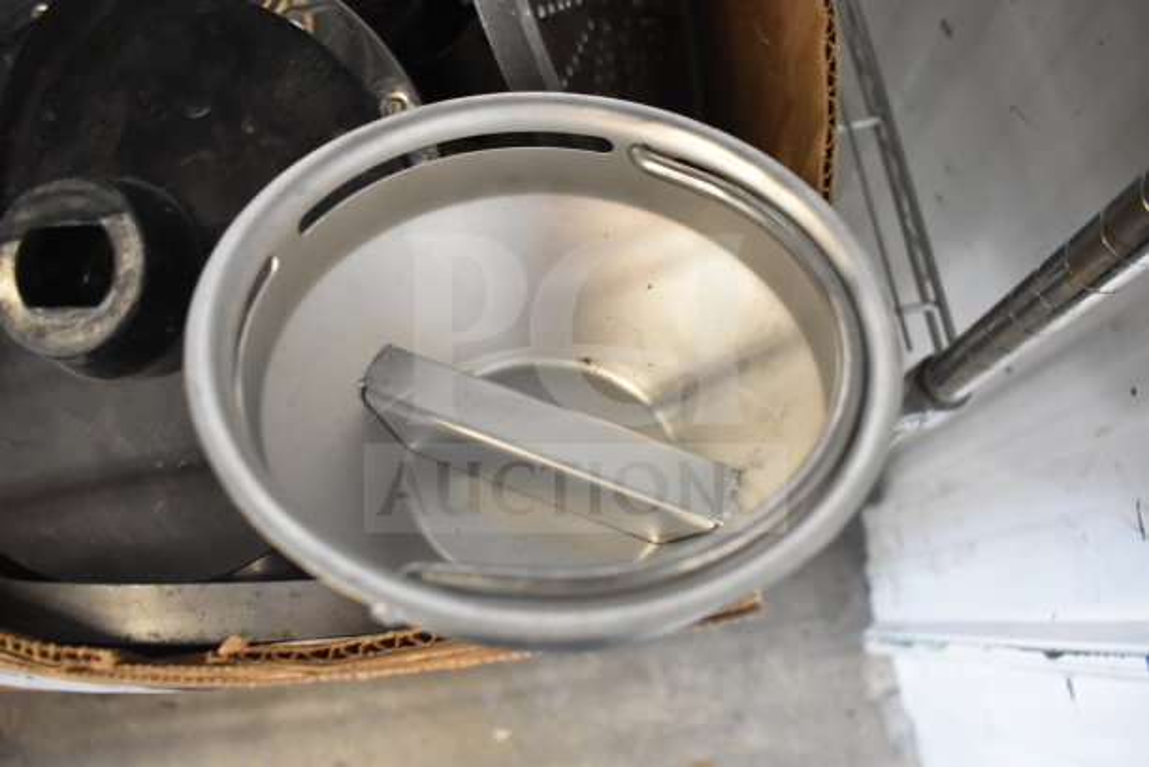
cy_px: 384
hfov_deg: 67.4
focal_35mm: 27
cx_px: 574
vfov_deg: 48.0
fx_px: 862
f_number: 3.5
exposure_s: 1/30
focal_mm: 18
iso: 2200
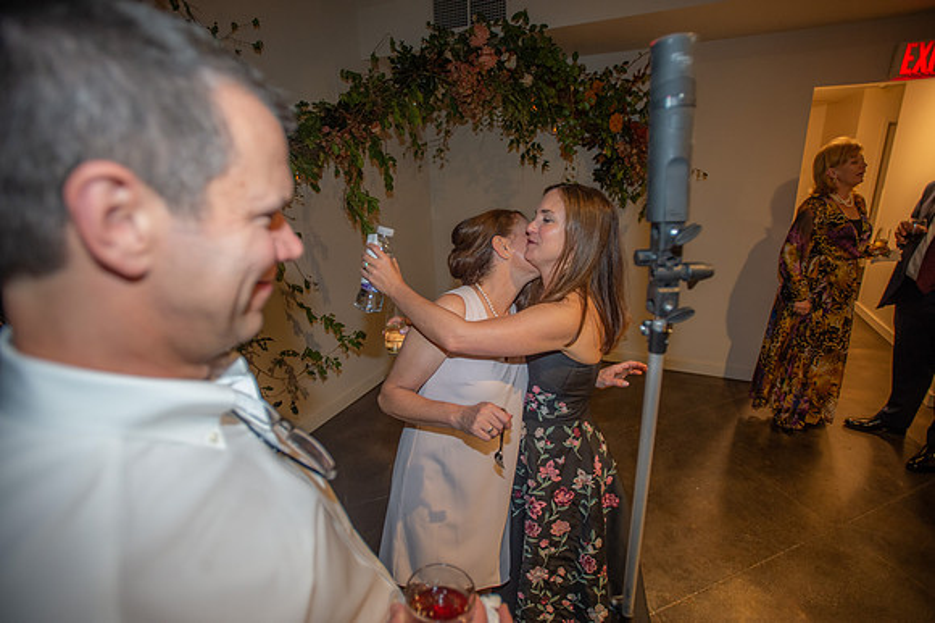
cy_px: 312
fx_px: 441
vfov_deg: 70.4
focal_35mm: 17
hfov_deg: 93.3
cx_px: 468
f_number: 2.8
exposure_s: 1/80
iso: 1600
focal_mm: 17
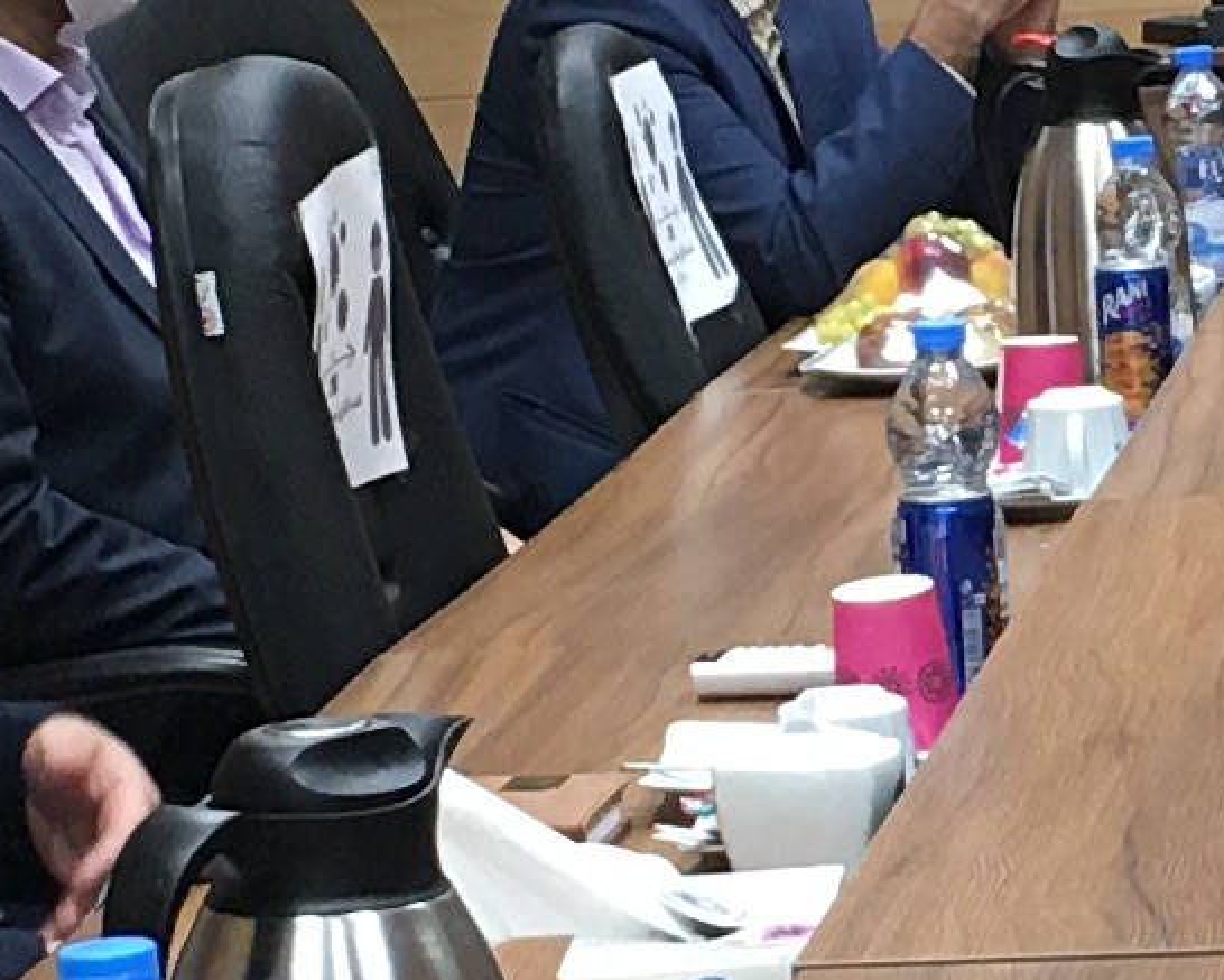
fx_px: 7573
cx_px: 1453
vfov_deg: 7.4
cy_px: 646
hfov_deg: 9.1
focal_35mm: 209
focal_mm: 4.15
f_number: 2.2
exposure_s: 1/33
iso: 50
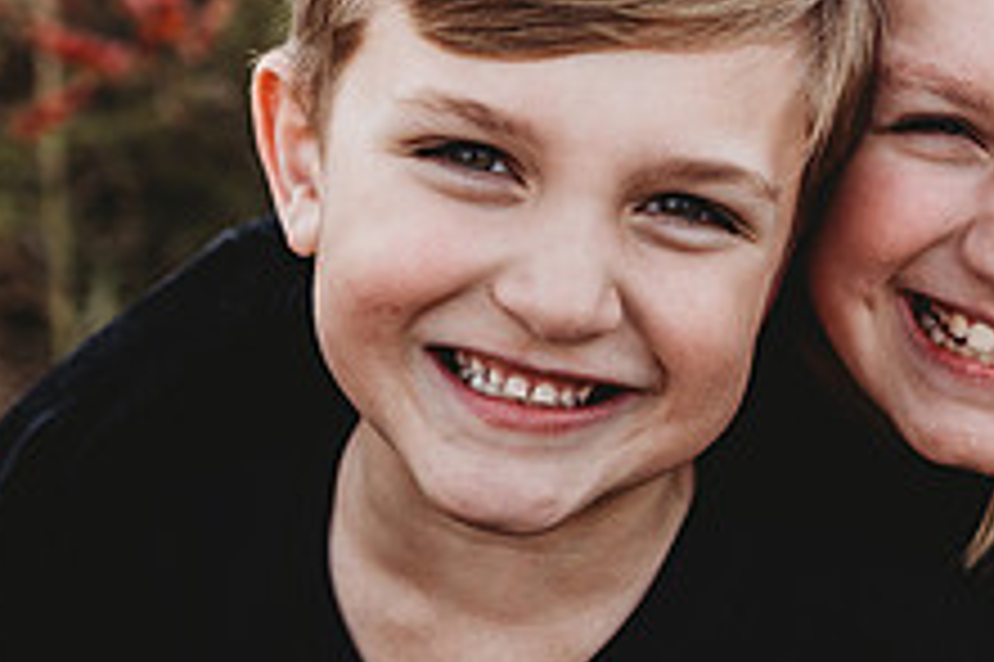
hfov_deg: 31.5
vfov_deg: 21.5
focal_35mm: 63
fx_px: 1738
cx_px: 697
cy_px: 286
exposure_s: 1/125
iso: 100
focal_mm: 24
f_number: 2.5
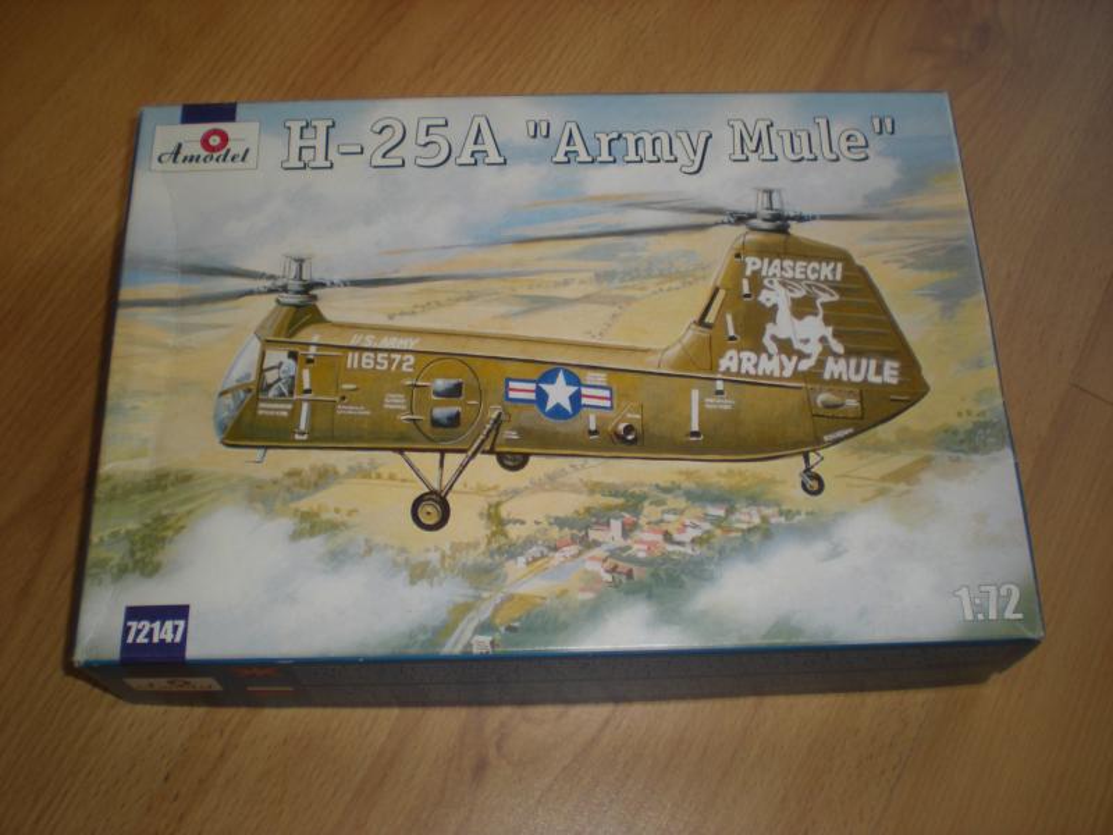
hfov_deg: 49.0
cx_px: 556
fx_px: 1222
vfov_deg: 37.7
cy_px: 418
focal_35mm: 38
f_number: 3.1
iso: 64
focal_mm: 6.3
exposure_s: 1/39.7
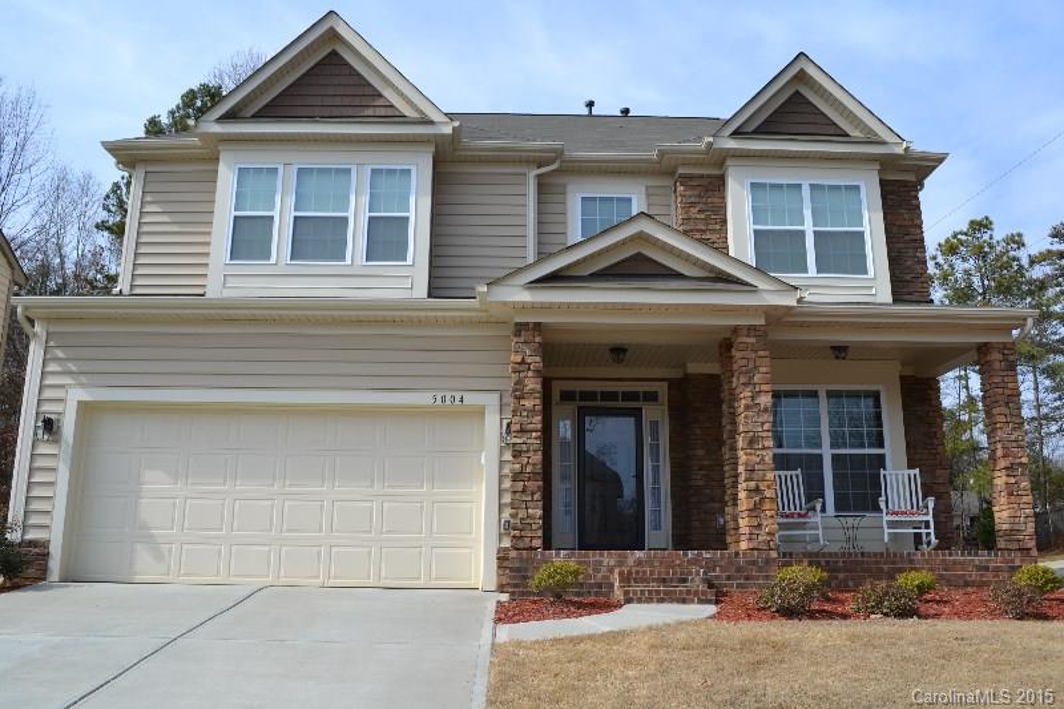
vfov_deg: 43.6
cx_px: 532
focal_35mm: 30
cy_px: 354
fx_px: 886
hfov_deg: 61.9
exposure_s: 1/250
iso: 100
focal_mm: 20
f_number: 8
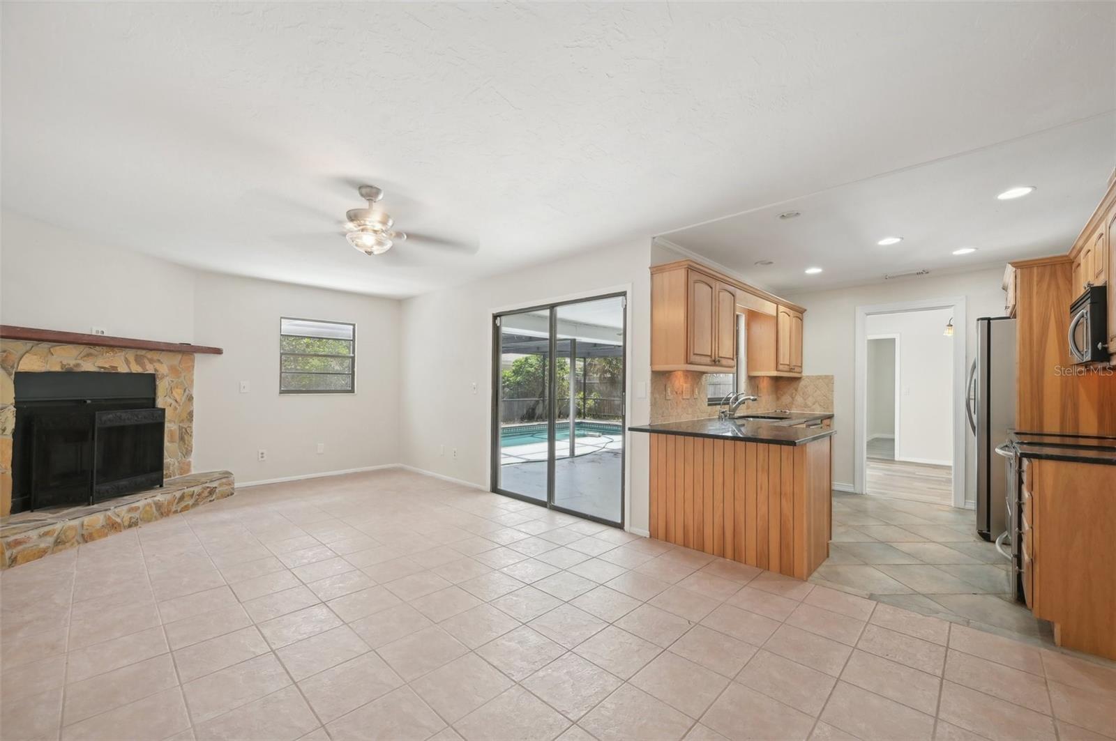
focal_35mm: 14
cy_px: 370
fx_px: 434
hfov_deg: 104.3
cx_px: 558
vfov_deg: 81.1
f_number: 8
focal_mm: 14
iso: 400
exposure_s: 1/80
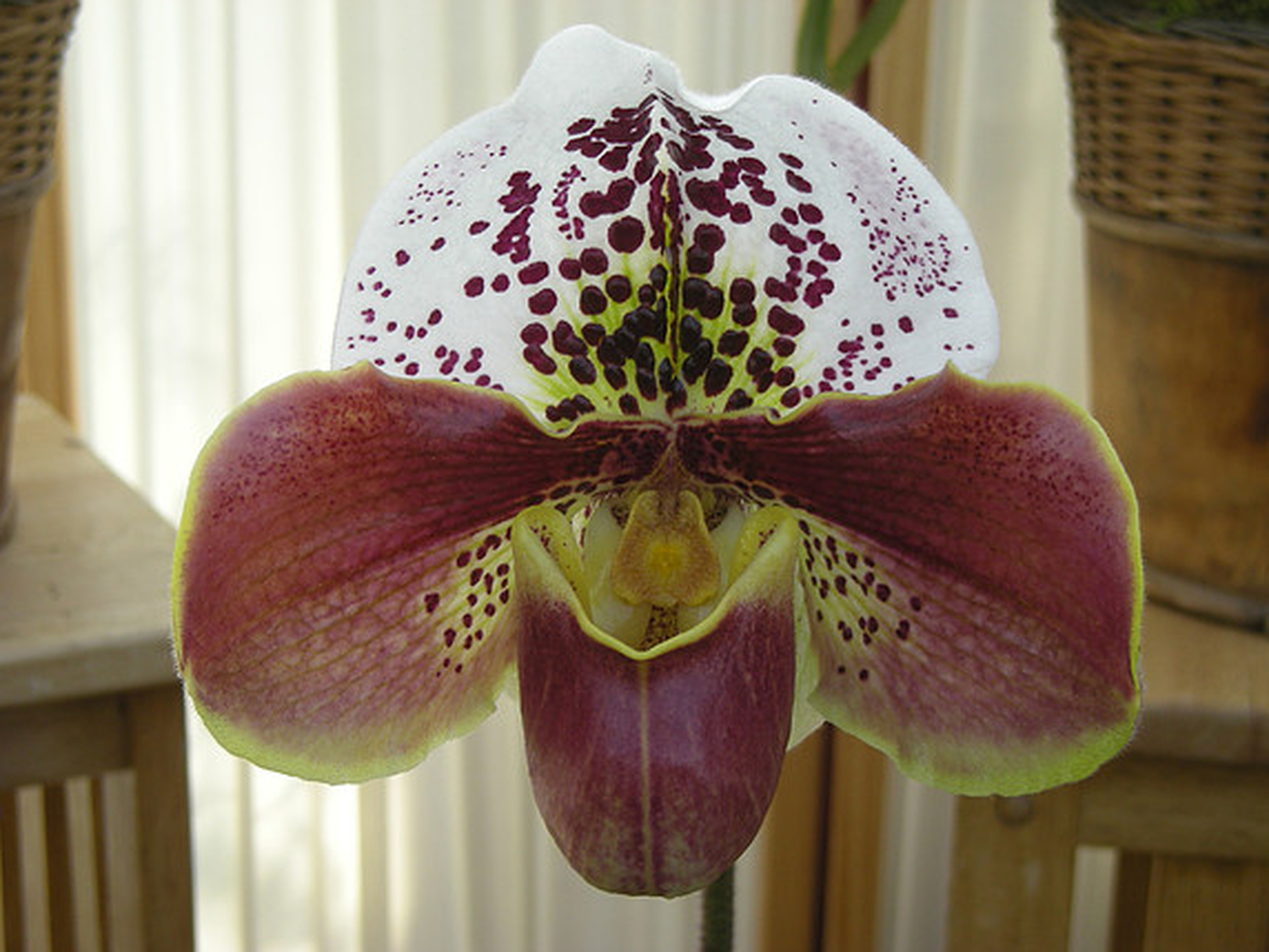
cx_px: 639
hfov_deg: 25.3
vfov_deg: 19.1
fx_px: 2823
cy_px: 480
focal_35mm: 77
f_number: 3.9
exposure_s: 1/57.8
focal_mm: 12.3
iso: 50
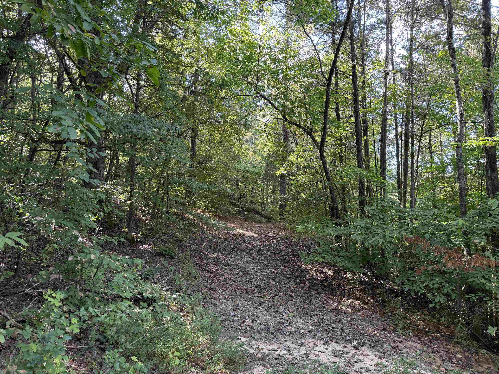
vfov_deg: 56.8
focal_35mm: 24
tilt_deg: +3.5
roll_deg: +0.3
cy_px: 187
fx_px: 346
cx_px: 250
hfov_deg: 71.6
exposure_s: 1/121
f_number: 1.78
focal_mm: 6.76
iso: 200
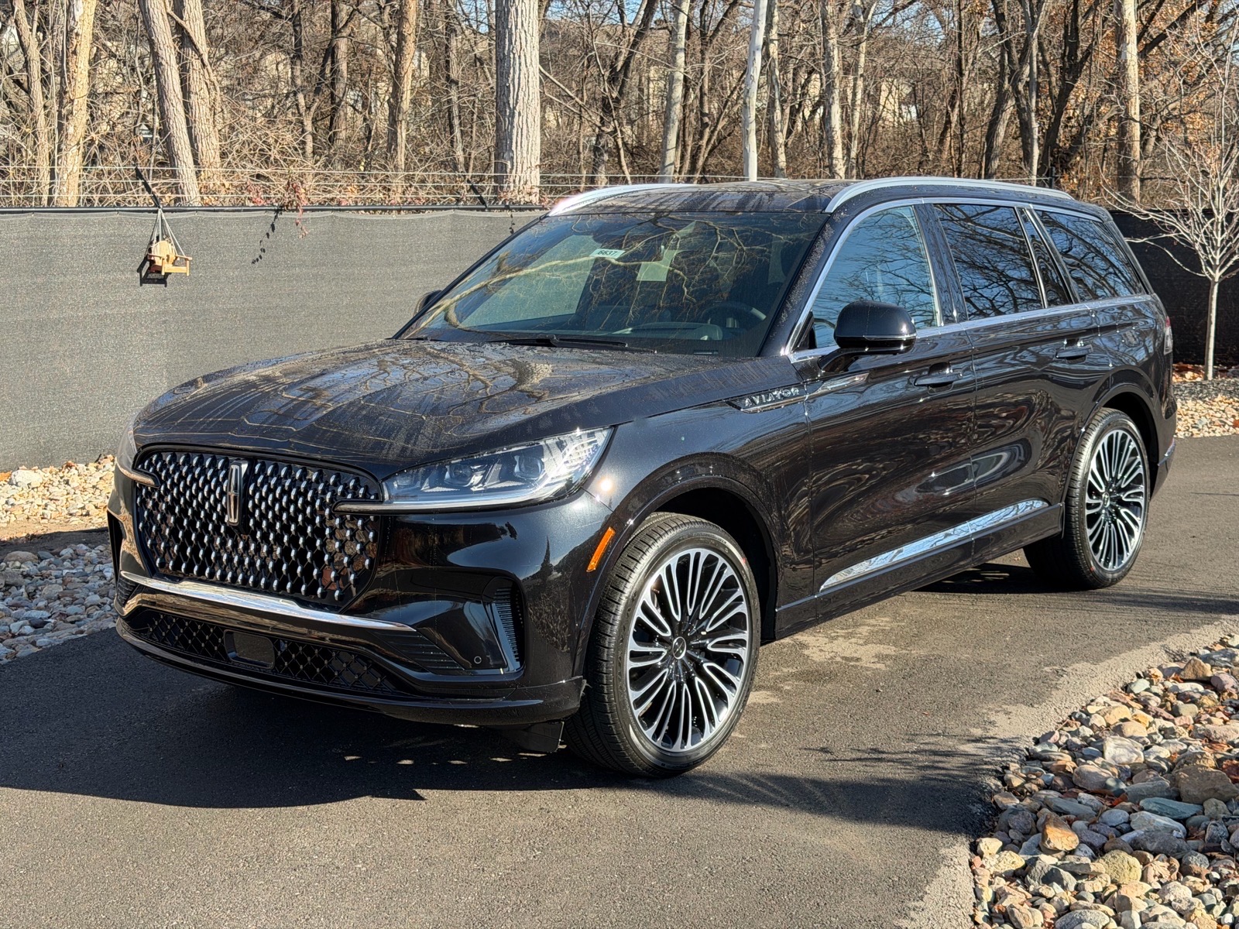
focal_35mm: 48
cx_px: 620
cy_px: 464
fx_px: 1718
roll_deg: -1.3
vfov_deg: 30.3
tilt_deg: -6.7
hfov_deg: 39.7
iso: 64
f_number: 1.78
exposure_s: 1/939
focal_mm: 6.76
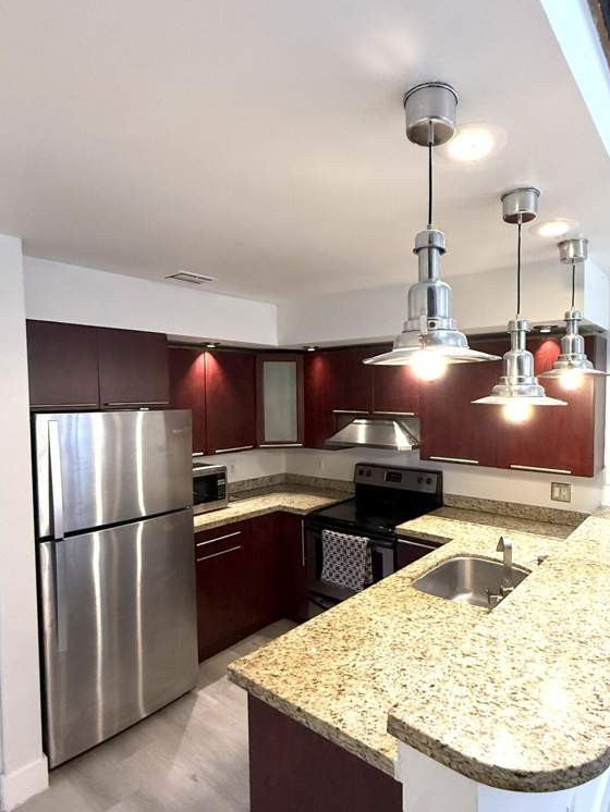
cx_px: 375
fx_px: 470
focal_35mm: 20
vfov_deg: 81.7
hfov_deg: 65.2
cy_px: 418
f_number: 2.2
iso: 400
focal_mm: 2.22
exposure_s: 1/120
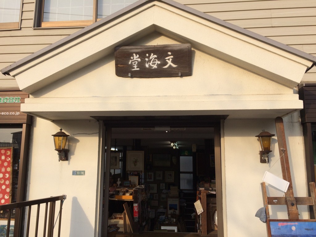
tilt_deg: +5.7
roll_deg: -0.3
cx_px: 158
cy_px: 118
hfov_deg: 61.7
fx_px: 265
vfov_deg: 48.2
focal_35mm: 29
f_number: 2.2
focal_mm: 4.15
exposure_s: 1/1026
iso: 32
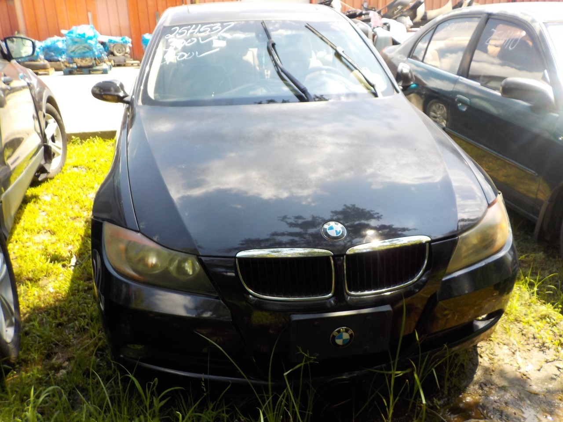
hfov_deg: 60.0
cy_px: 211
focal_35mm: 30
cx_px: 282
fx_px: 488
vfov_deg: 46.8
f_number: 3.3
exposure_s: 1/250
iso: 125
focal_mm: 4.1
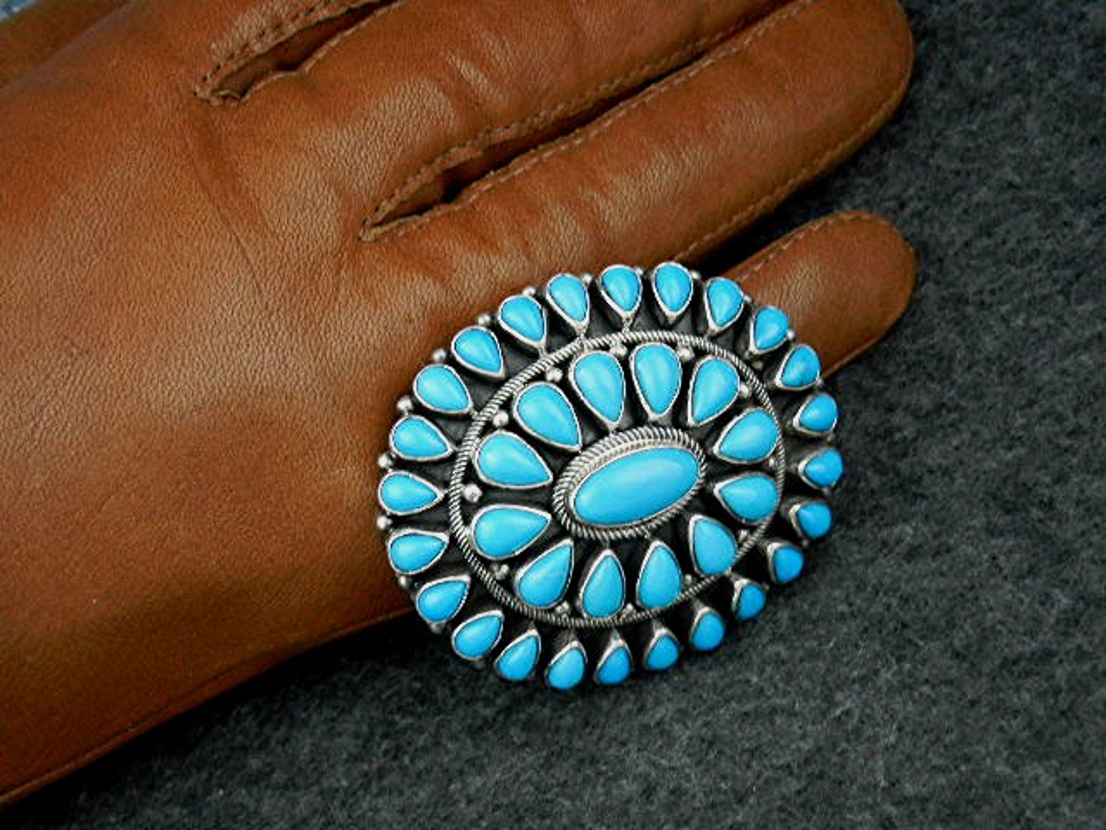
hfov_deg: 22.0
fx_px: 2844
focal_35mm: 89
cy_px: 415
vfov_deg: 16.6
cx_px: 553
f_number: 4.4
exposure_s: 1/4.4
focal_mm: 16
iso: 200
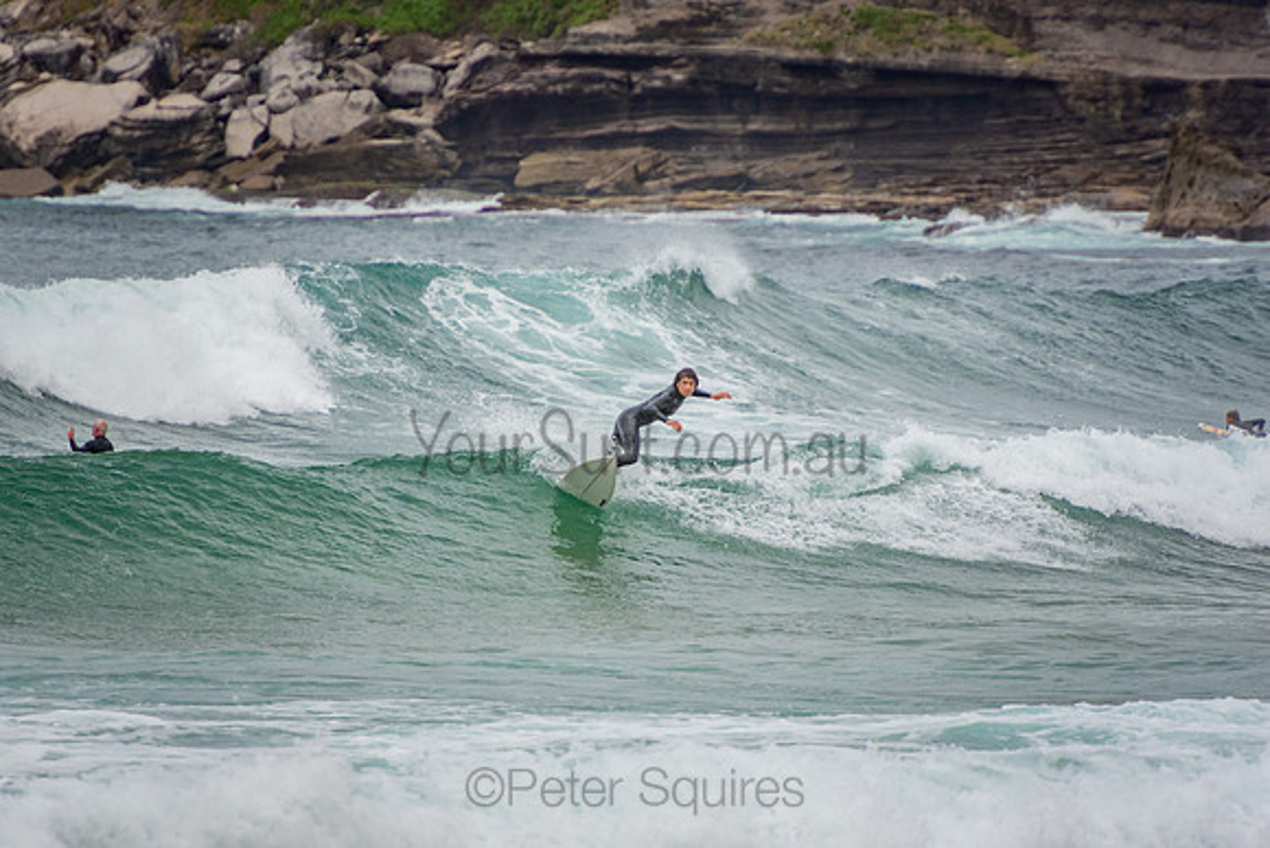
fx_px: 20641
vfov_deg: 2.4
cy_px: 424
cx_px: 635
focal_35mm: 585
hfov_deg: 3.5
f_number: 5.6
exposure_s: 1/1600
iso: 220
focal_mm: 390
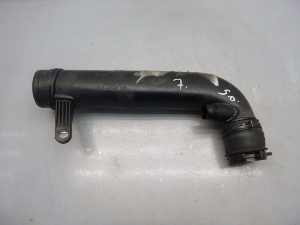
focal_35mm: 25
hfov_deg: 69.4
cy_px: 112
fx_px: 217
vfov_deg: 54.9
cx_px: 150
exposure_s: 1/60
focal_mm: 4.5
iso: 400
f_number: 3.9
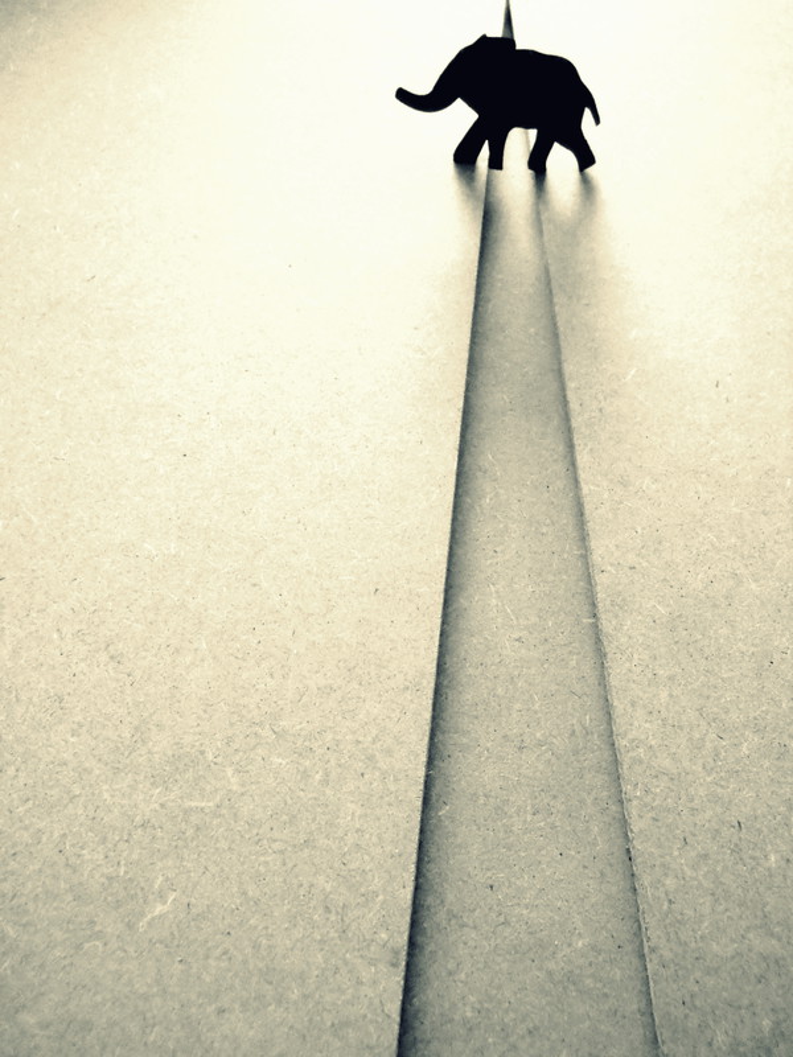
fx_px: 1252
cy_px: 528
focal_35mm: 41
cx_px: 396
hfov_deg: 35.1
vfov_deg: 45.8
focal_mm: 6.72
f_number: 3.1
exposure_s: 1/80
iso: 400
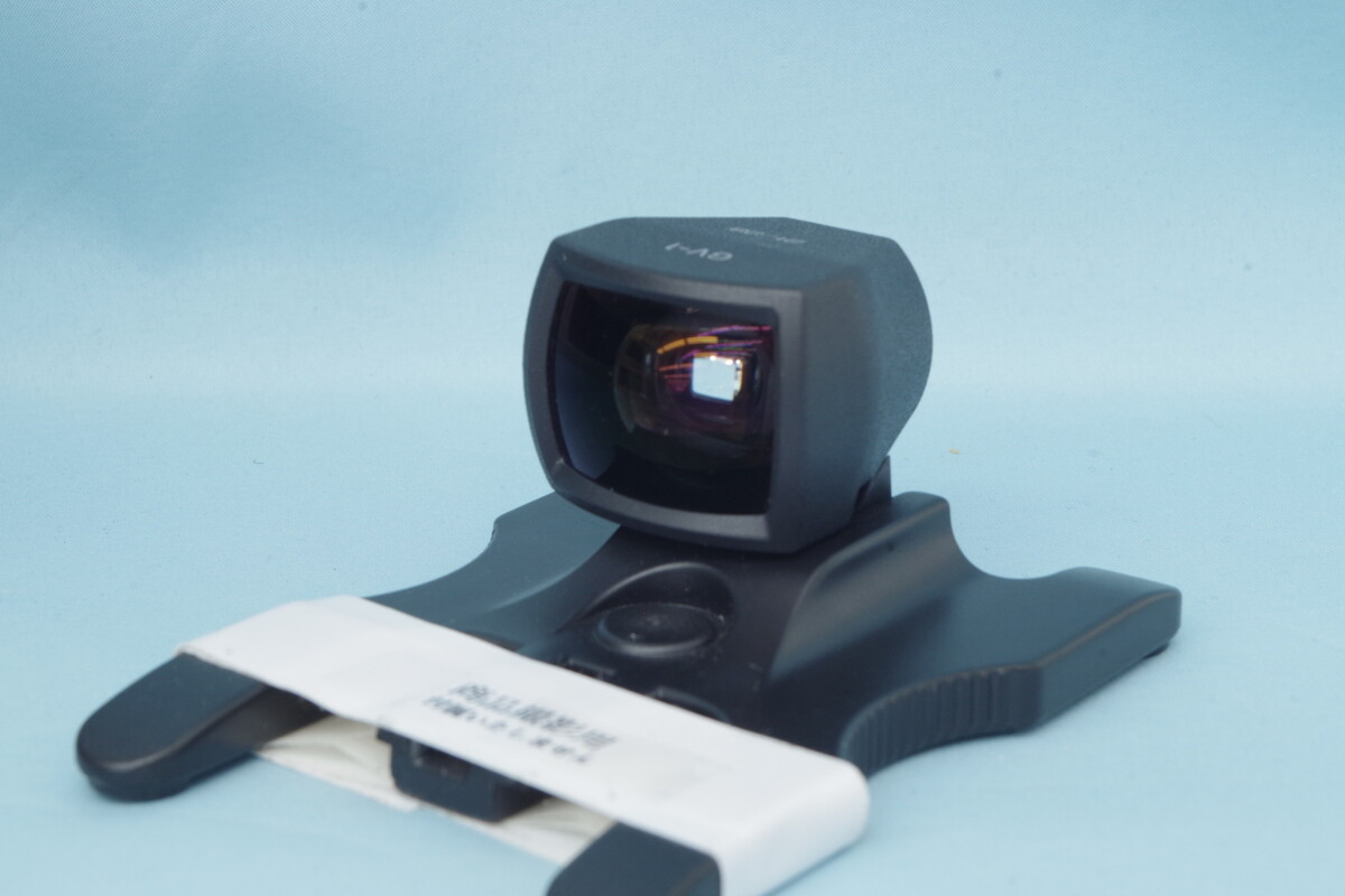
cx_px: 672
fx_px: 3642
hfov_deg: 20.9
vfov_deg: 14.0
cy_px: 448
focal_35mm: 98
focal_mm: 65
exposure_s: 1/2
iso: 400
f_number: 18
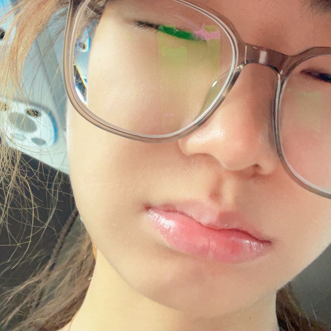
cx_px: 191
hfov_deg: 39.9
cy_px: 70
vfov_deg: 38.6
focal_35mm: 42
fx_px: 454
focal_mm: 2.69
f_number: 1.9
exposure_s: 1/30
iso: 500
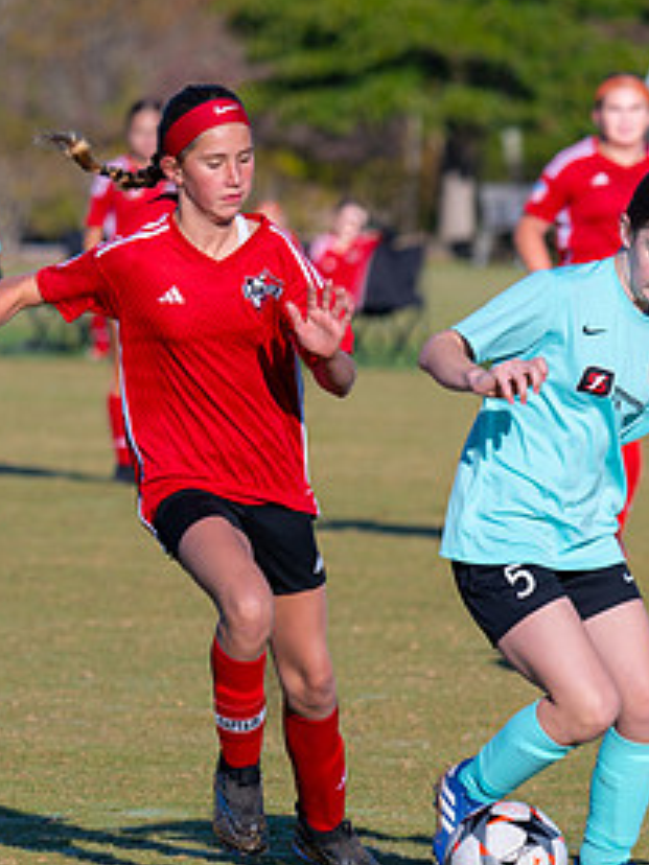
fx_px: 15349
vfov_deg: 3.2
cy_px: 688
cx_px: 600
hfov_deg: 2.4
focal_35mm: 614
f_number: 5.6
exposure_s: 1/1000
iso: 180
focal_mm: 230
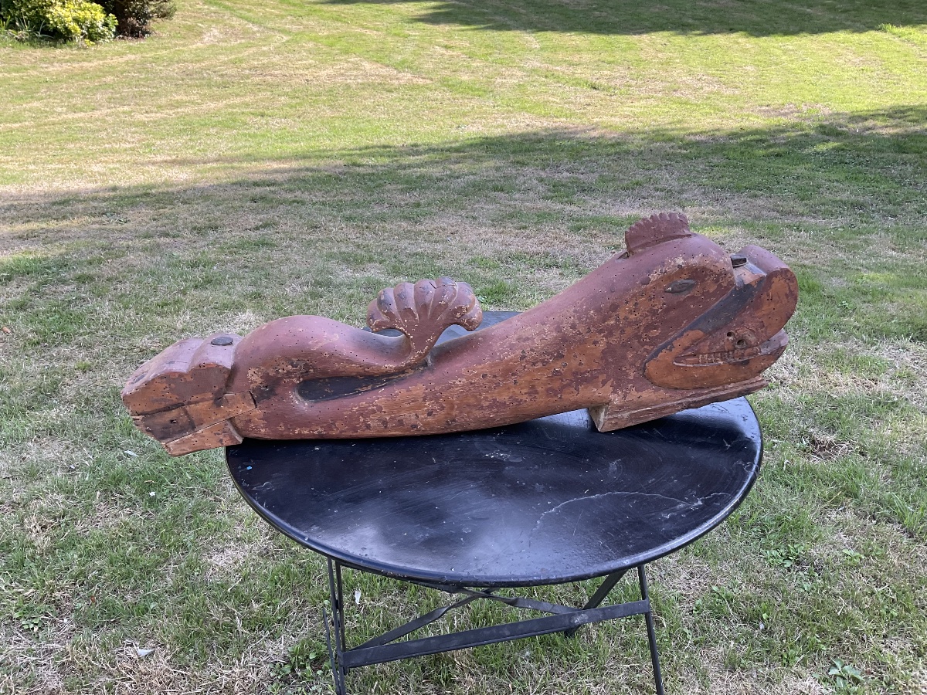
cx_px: 464
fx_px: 777
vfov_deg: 48.2
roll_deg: -1.0
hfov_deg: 61.7
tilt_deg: -24.3
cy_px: 348
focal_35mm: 29
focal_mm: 3
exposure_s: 1/286
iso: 16
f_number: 1.8
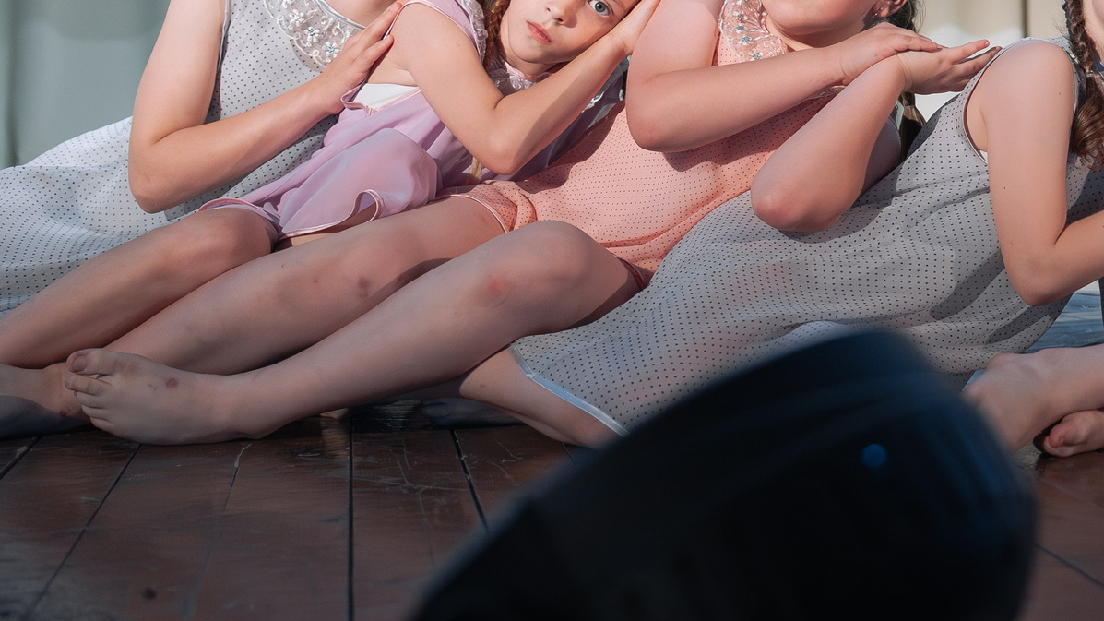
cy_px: 125
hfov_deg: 28.2
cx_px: 1122
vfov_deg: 17.1
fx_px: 2049
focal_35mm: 70
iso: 3200
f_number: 2.8
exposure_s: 1/500
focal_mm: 28
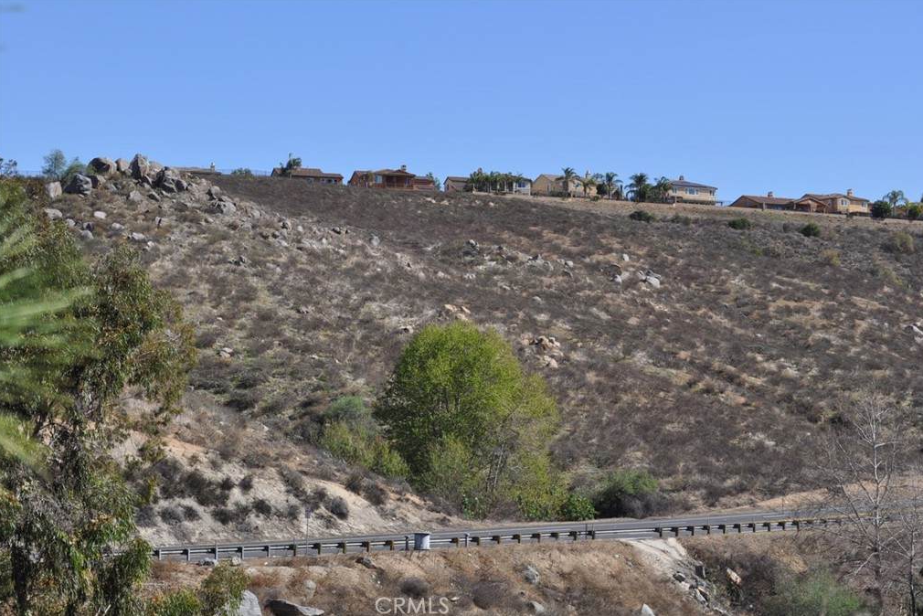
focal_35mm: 84
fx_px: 2141
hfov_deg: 24.3
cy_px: 308
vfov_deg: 16.4
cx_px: 463
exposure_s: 1/400
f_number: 10
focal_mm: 55
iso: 200
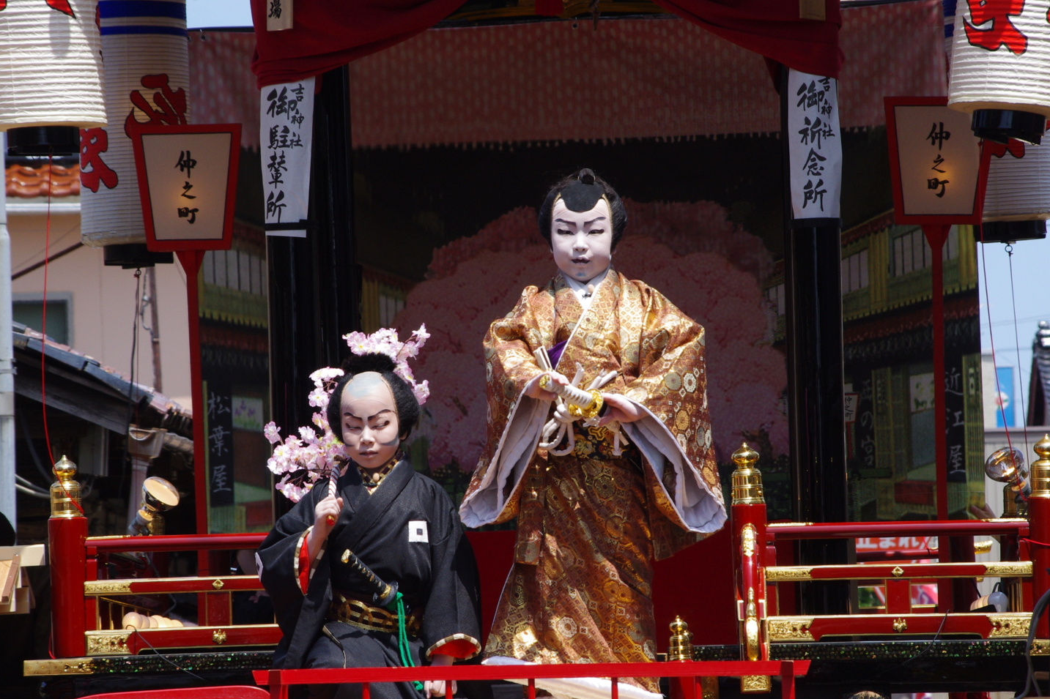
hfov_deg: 8.2
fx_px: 7319
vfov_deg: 5.5
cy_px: 360
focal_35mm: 251
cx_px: 499
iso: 400
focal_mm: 150
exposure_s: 1/400
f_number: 13
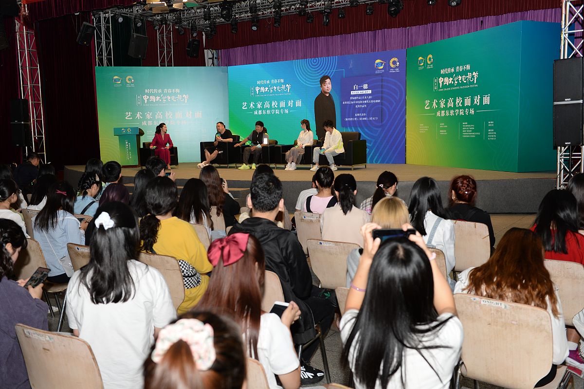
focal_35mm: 36
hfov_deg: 53.2
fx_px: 584
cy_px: 194
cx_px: 292
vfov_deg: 36.8
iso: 640
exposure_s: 1/160
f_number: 5
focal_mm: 36
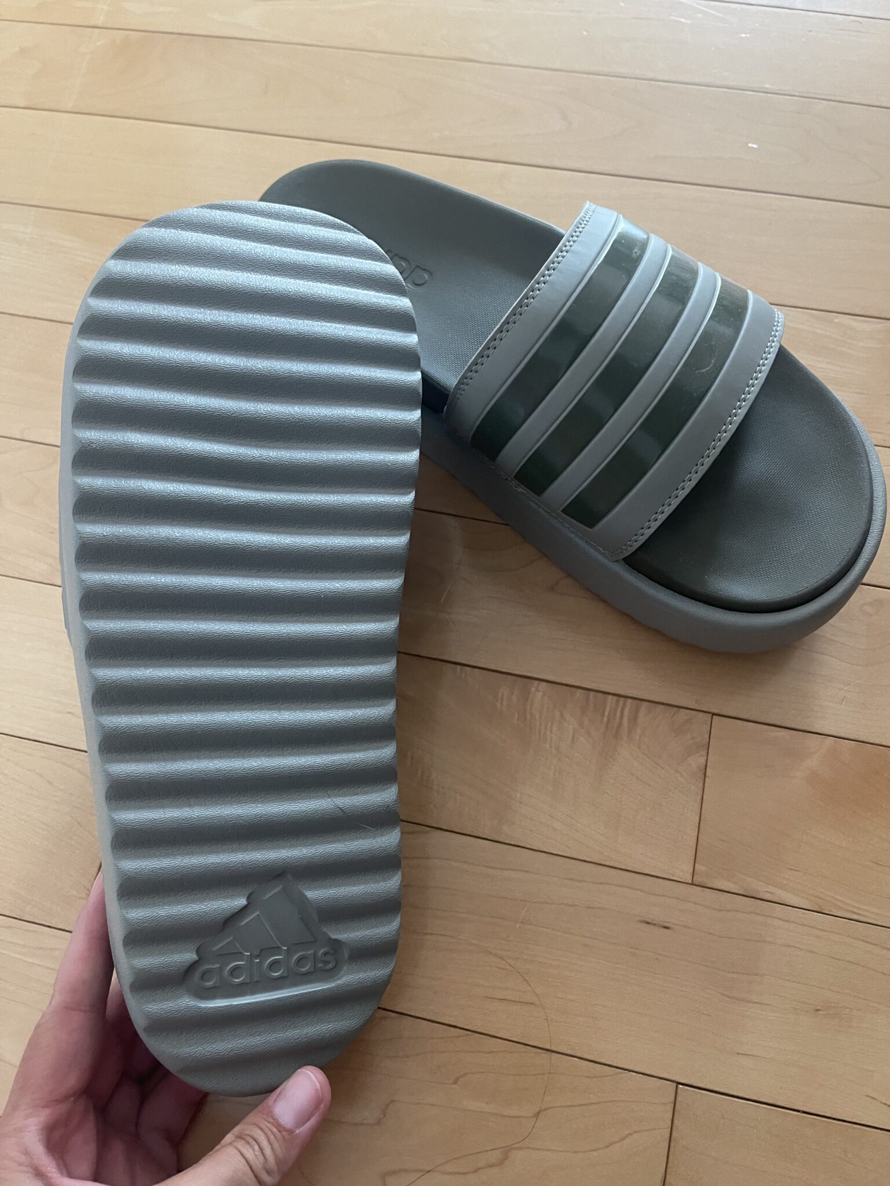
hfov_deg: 54.9
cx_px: 445
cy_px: 593
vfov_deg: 69.4
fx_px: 857
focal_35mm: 25
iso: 400
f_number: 1.6
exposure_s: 1/60
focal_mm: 5.1
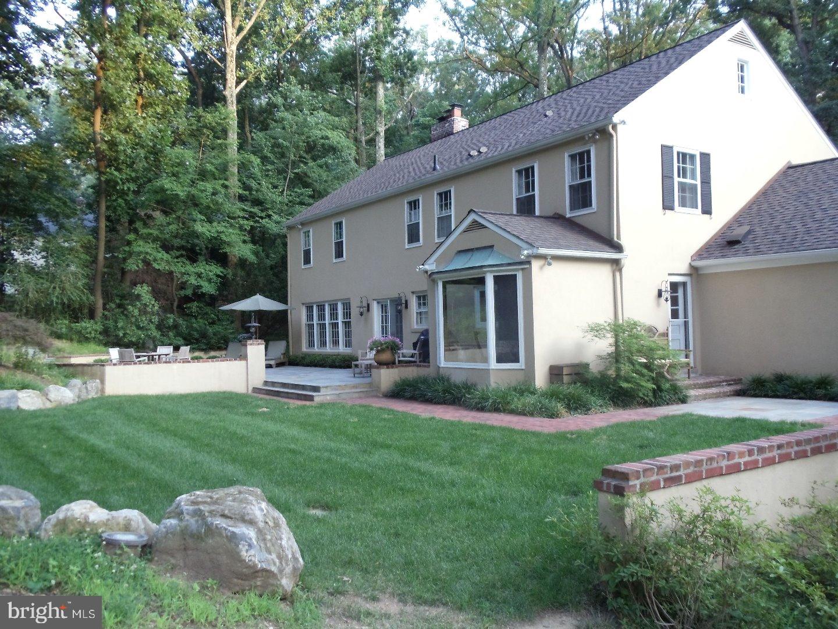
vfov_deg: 32.9
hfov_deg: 42.9
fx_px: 1065
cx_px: 419
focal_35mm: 44
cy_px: 314
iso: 200
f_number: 3.5
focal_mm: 6
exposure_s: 1/50
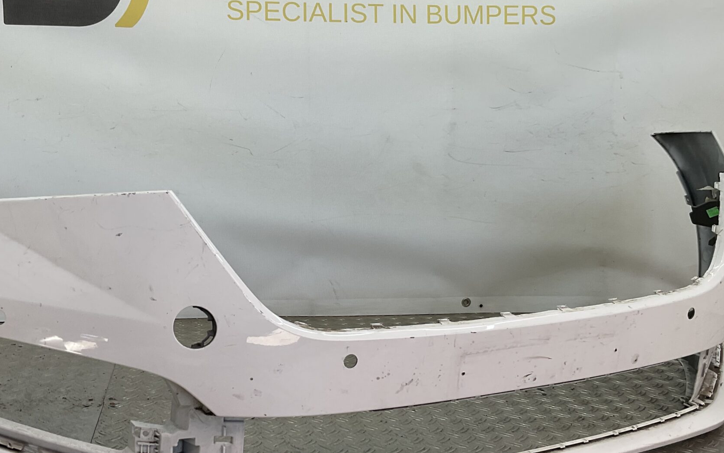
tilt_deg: -8.4
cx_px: 315
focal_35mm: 47
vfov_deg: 27.4
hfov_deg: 42.6
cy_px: 244
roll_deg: -1.4
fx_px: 927
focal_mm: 3
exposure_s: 1/215
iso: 16
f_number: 1.8
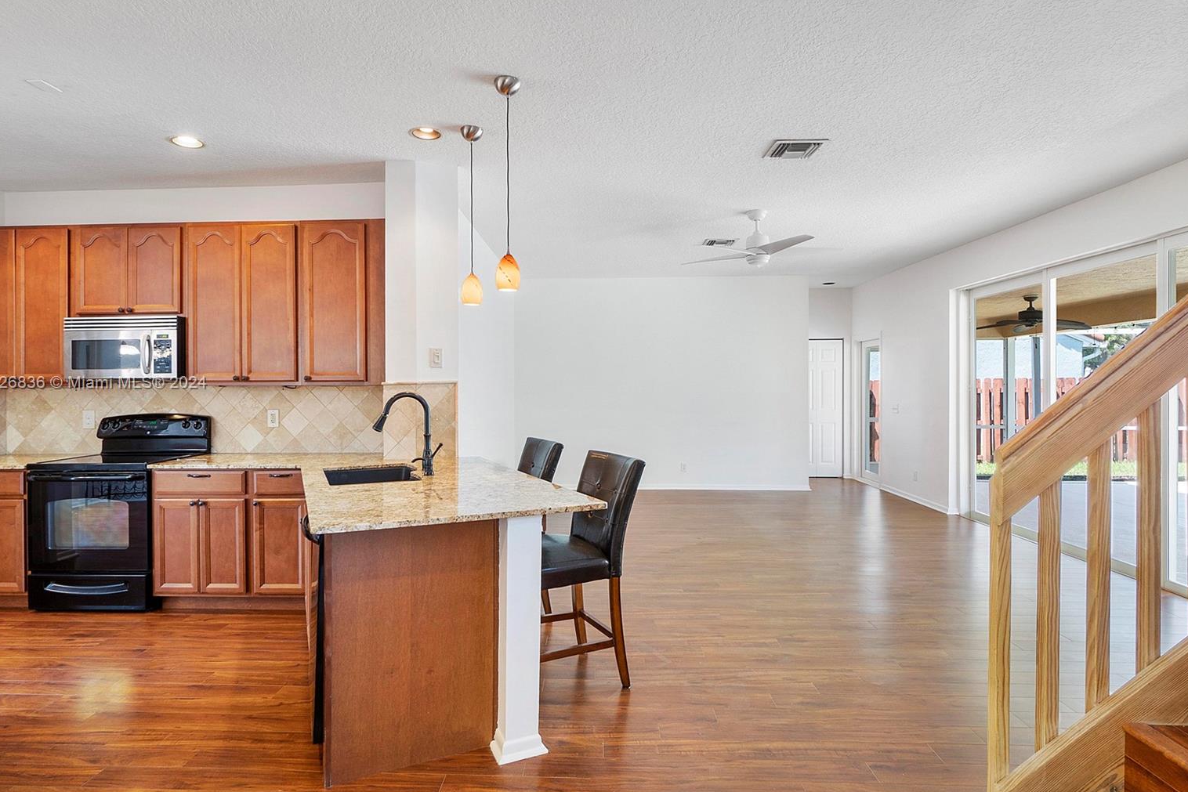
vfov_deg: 64.6
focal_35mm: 19
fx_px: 627
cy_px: 384
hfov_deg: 86.9
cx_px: 583
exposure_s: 1/3
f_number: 11
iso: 160
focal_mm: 12
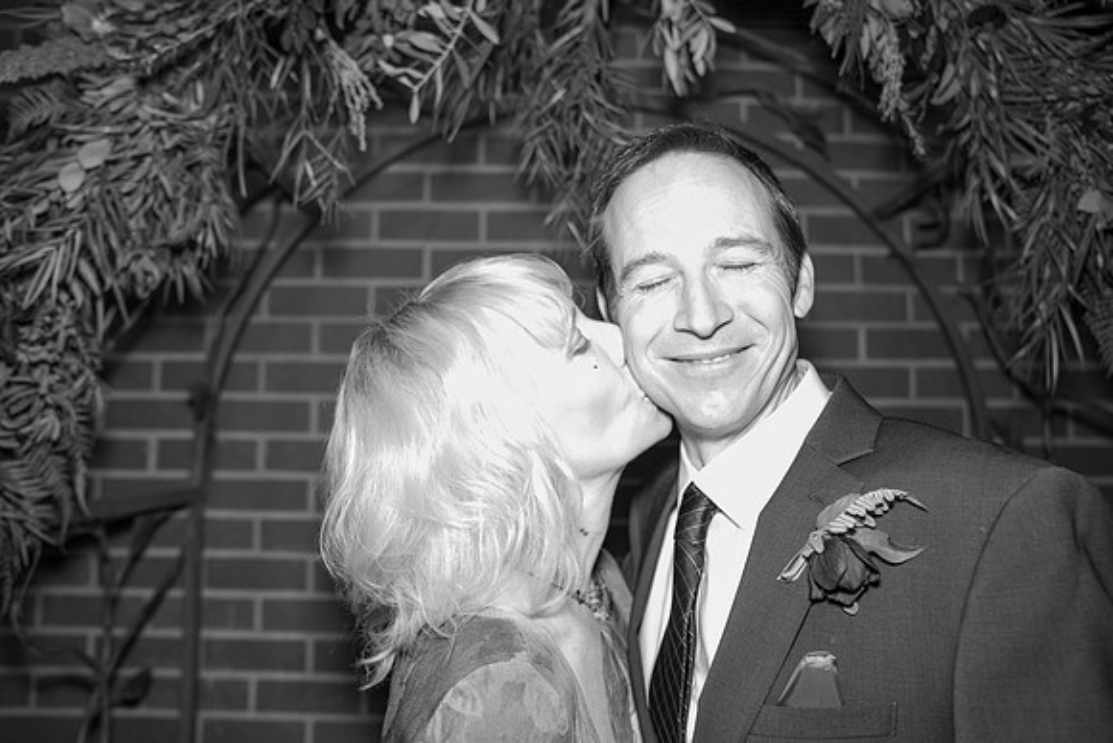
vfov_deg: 51.3
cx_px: 556
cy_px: 372
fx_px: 773
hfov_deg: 71.5
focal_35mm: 25
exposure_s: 1/125
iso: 2000
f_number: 2.8
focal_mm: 25
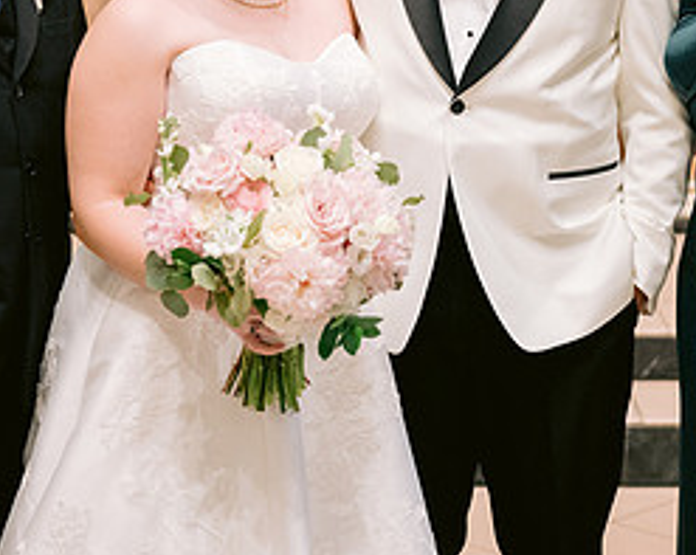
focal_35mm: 117
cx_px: 358
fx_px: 2407
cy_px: 29
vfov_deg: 13.0
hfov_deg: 16.5
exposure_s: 1/200
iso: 1600
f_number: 2.5
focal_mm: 50
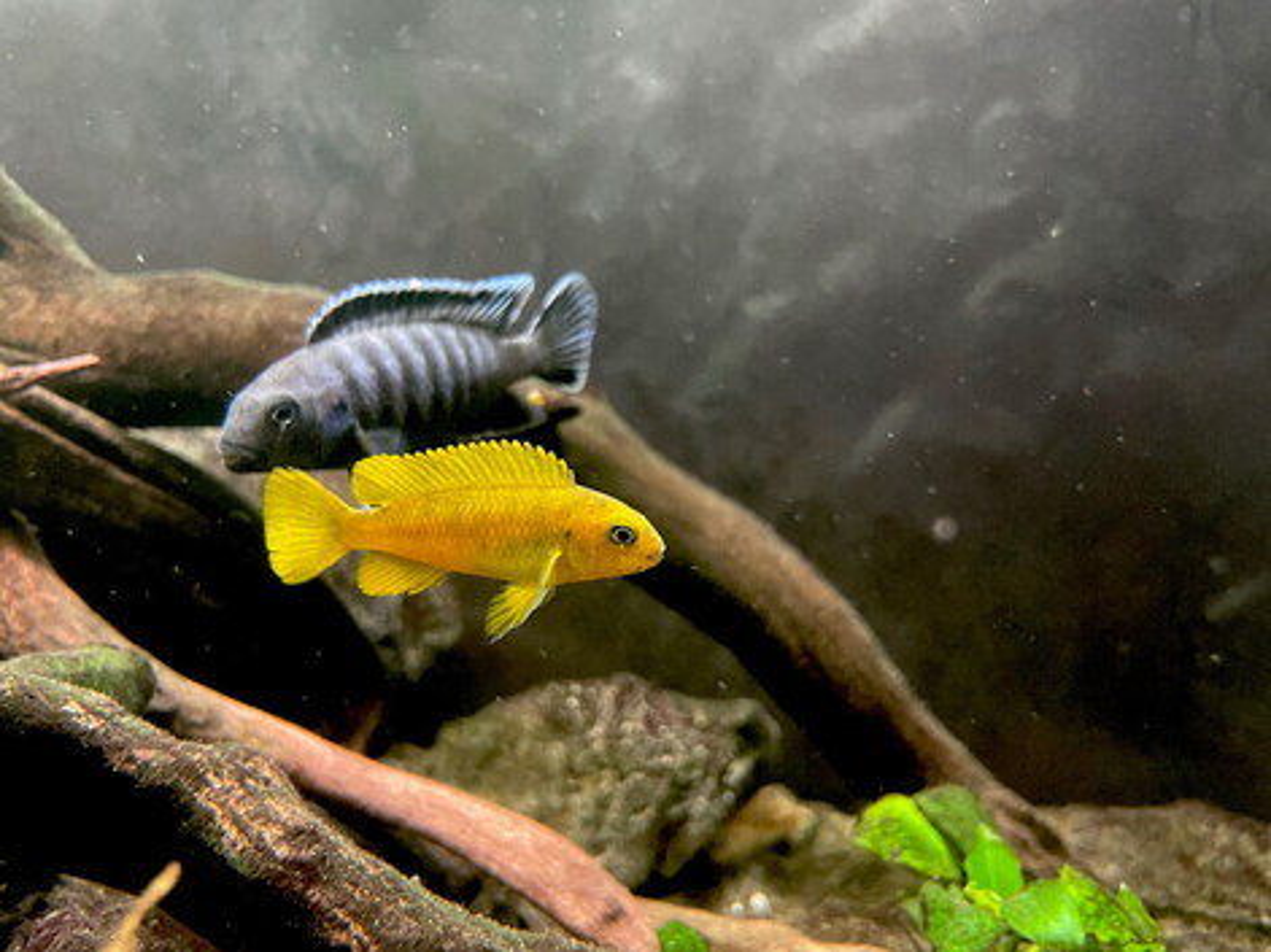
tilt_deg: +0.1
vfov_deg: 53.0
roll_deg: +1.4
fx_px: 954
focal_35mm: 26
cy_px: 476
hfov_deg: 67.3
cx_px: 636
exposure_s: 1/25
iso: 500
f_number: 1.6
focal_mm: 4.2
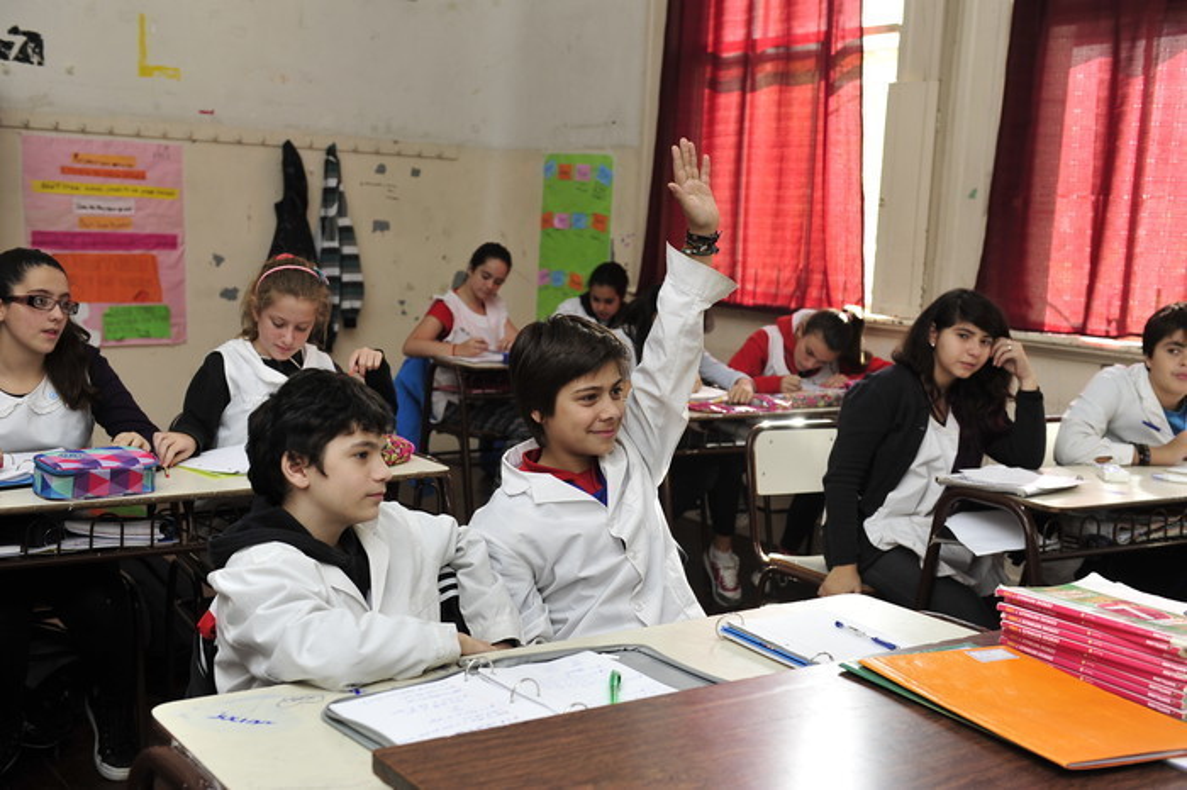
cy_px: 395
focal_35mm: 44
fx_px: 1450
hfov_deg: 44.5
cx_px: 594
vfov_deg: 30.5
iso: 400
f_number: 4.5
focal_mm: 44
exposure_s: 1/125
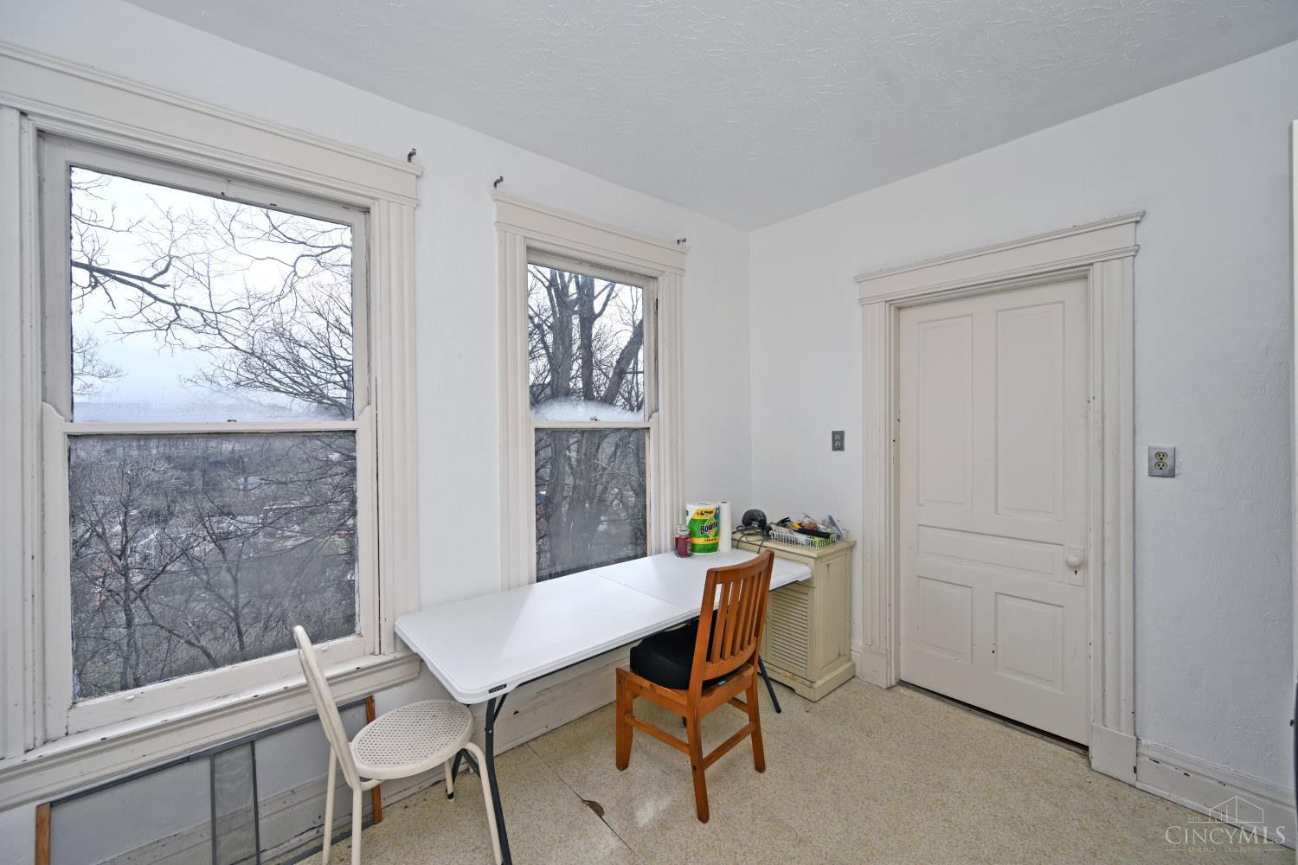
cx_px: 649
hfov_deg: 104.3
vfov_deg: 81.2
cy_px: 432
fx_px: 505
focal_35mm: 14
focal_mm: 14
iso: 100
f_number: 6.3
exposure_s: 1/160
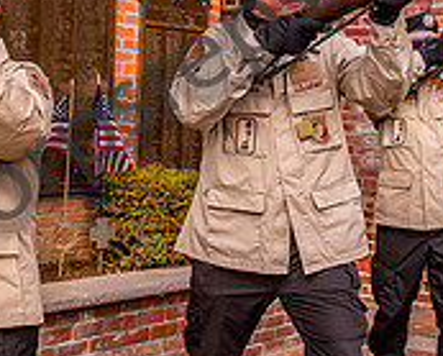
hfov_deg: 21.5
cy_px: 150
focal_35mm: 88
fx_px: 1156
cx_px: 115
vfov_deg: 17.5
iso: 800
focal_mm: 28
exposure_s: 1/640
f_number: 6.3
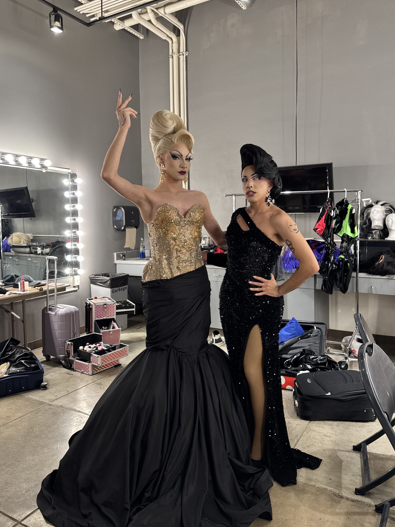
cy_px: 246
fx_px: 396
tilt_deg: -2.3
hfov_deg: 53.0
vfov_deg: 67.2
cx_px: 210
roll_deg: +0.8
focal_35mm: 26
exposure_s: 1/60
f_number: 1.78
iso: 125
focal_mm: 6.76
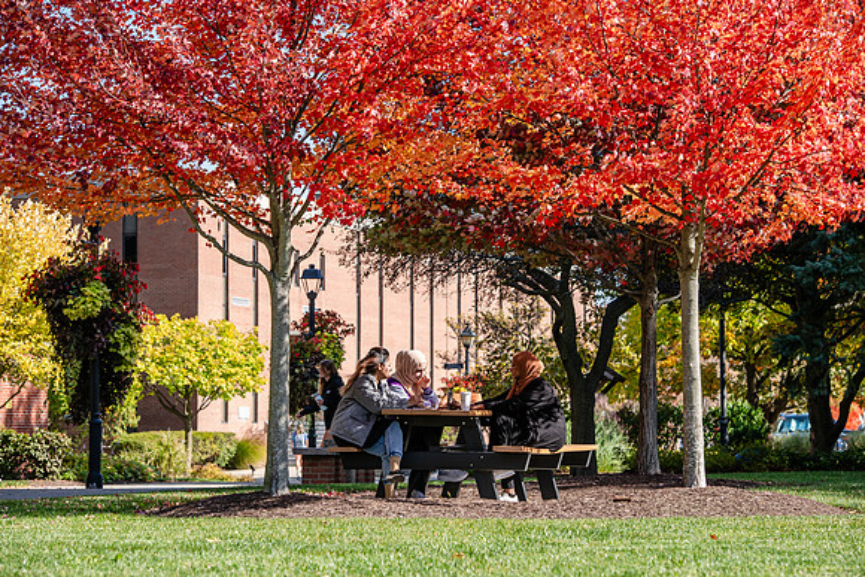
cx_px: 432
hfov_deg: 18.6
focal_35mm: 110
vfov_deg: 12.5
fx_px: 2644
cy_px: 288
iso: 160
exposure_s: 1/320
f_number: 6.3
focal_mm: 110
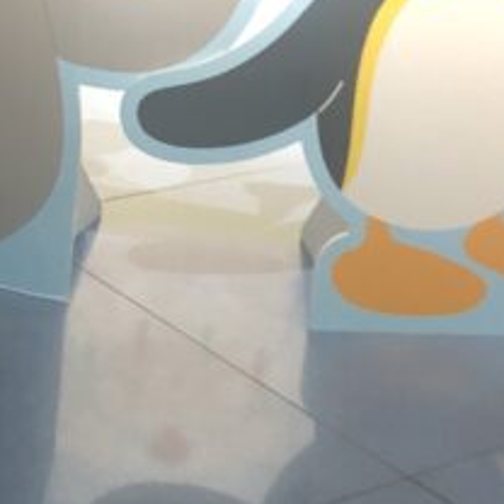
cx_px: 187
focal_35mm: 122
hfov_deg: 14.3
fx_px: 2010
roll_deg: -6.5
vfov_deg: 14.0
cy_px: -56
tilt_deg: -12.3
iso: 64
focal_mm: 3.99
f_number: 1.8
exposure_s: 1/15
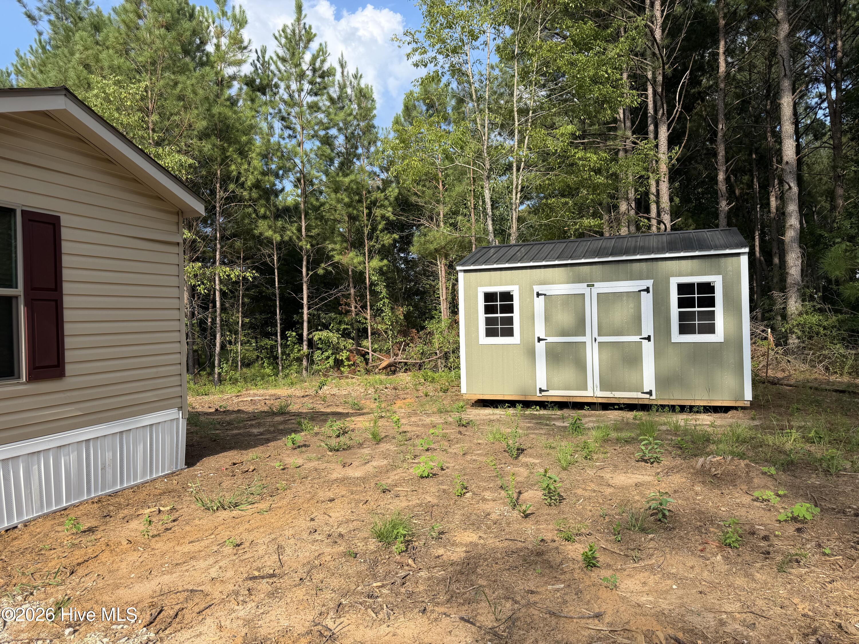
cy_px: 322
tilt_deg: +0.1
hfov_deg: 71.6
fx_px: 596
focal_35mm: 24
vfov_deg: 56.8
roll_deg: +1.6
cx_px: 430
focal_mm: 6.76
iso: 80
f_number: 1.78
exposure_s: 1/2169
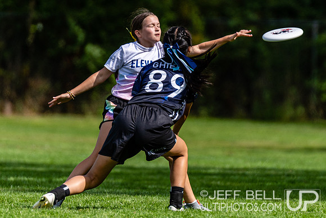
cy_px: 34
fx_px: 9153
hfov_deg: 2.0
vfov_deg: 1.4
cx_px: 187
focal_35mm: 1011
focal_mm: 400
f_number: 4
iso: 100
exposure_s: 1/1600
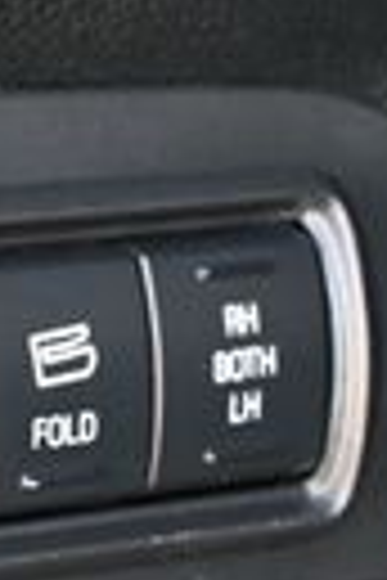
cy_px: 513
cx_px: -194
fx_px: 3474
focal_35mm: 215
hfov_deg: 6.3
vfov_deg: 9.5
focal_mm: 29
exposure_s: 1/125
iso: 3200
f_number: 4.8
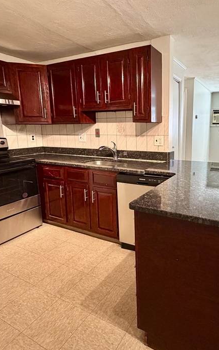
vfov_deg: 79.6
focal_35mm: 22
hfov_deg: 53.8
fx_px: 210
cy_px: 165
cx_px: 149
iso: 320
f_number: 2.2
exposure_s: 1/120
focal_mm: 2.22
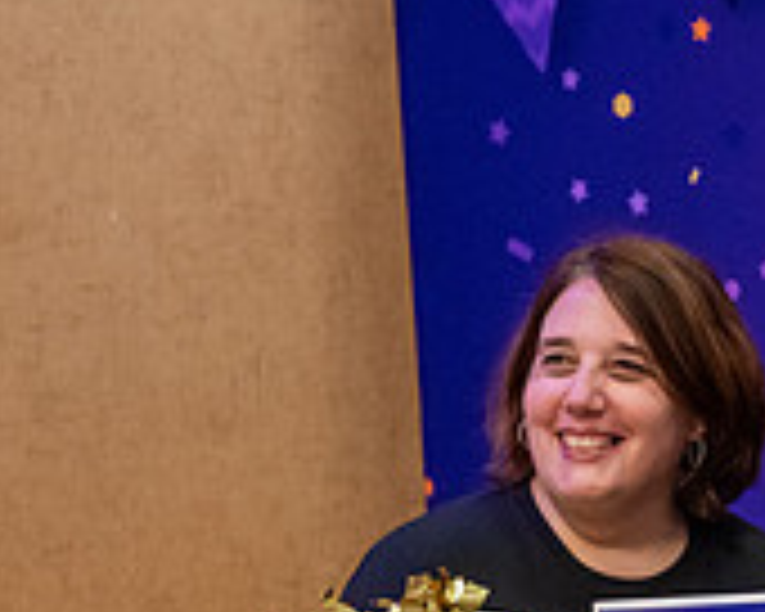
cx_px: 904
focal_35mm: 259
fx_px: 5864
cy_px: 646
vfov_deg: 6.0
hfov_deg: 7.4
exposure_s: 1/200
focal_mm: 81
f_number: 3.2
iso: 4000
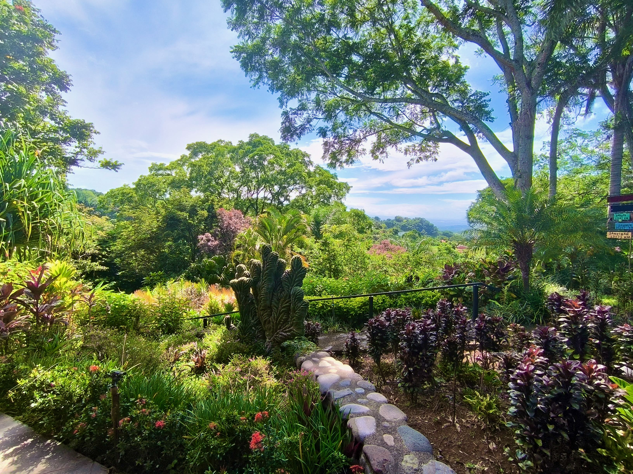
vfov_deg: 78.1
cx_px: 316
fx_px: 293
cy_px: 237
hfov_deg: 94.5
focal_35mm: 16
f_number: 2.2
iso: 50
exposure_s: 1/925
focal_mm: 1.65
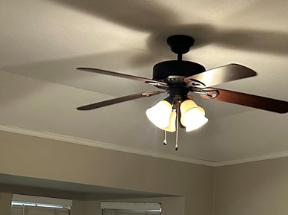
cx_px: 156
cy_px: 228
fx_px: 574
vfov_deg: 20.4
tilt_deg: +2.9
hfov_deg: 28.2
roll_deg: -2.5
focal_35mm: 69
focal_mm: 5.7
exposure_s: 1/60
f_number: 1.5
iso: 250
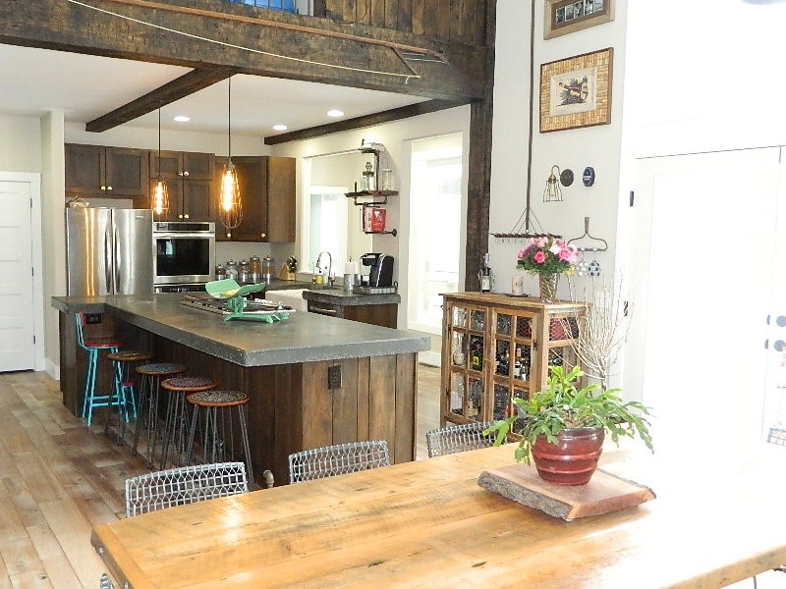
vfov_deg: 44.2
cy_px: 303
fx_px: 727
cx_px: 323
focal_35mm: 32
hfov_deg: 56.5
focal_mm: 4.5
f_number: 3.1
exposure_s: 1/30
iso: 400
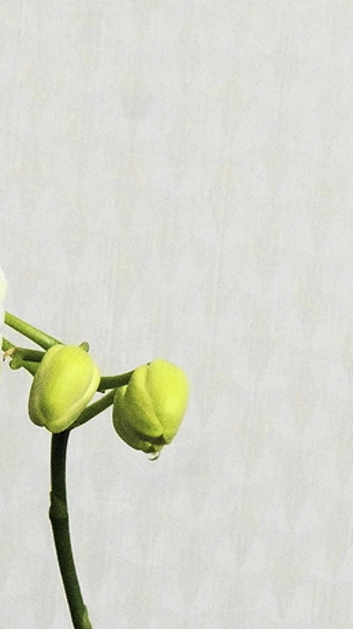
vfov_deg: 10.4
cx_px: 138
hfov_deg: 5.9
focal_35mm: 205
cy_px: 718
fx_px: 3413
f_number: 7.1
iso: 3200
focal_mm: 50
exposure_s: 1/250
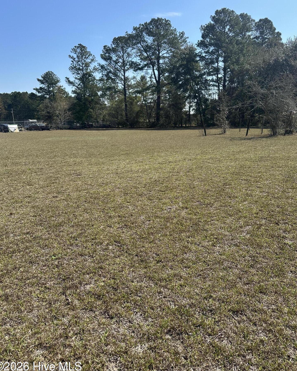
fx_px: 286
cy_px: 179
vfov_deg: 66.0
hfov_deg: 54.9
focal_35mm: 26
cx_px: 148
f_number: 1.78
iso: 80
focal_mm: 6.86
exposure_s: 1/3717
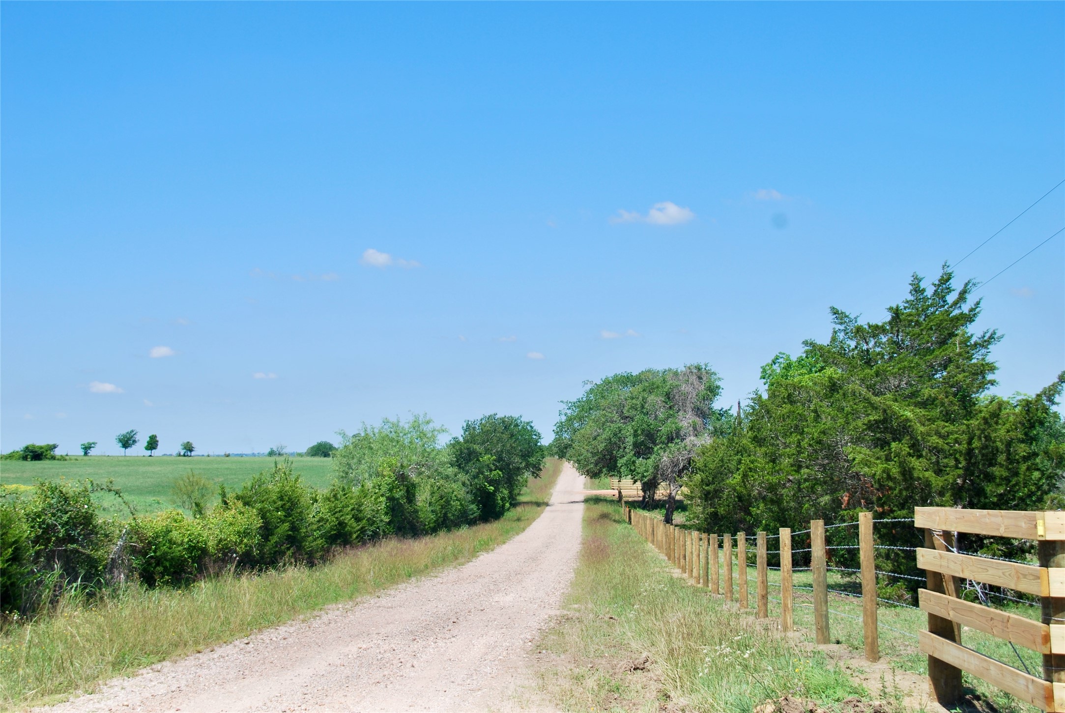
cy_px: 356
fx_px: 1422
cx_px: 532
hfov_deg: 41.1
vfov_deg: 28.1
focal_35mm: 48
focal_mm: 32
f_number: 8
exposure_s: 1/250
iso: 100
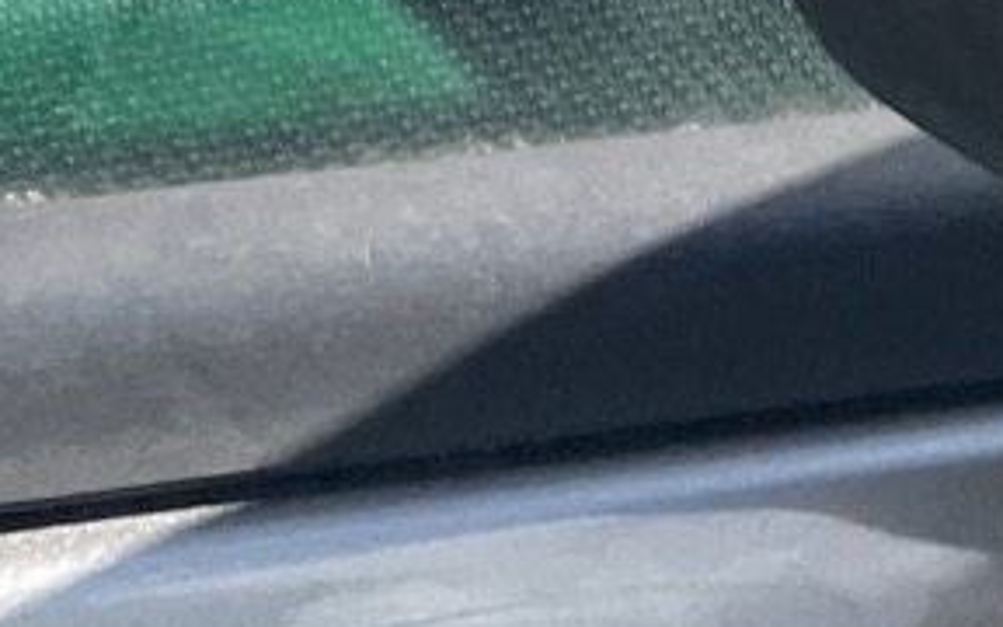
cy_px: -543
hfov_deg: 10.1
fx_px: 4702
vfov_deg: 7.4
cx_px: 2678
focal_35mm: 172
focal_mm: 4.2
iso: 32
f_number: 1.6
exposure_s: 1/2398
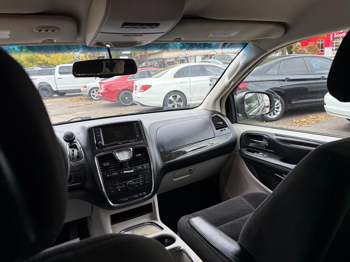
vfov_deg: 53.1
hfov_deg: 67.3
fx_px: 263
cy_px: 131
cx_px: 175
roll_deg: +5.5
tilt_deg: -14.5
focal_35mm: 26
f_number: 1.6
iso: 125
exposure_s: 1/89
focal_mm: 5.96
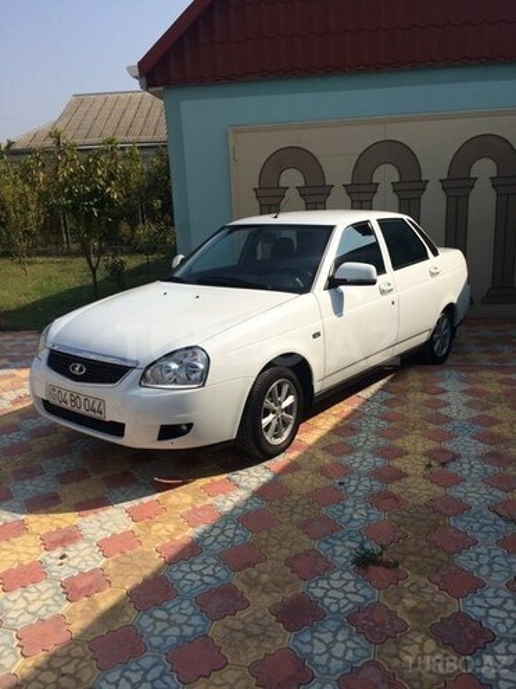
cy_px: 344
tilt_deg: -15.7
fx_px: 576
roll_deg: +3.7
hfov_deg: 48.2
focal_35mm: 29
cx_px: 258
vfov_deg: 61.7
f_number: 2.2
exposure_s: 1/2933
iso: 32
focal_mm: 4.15
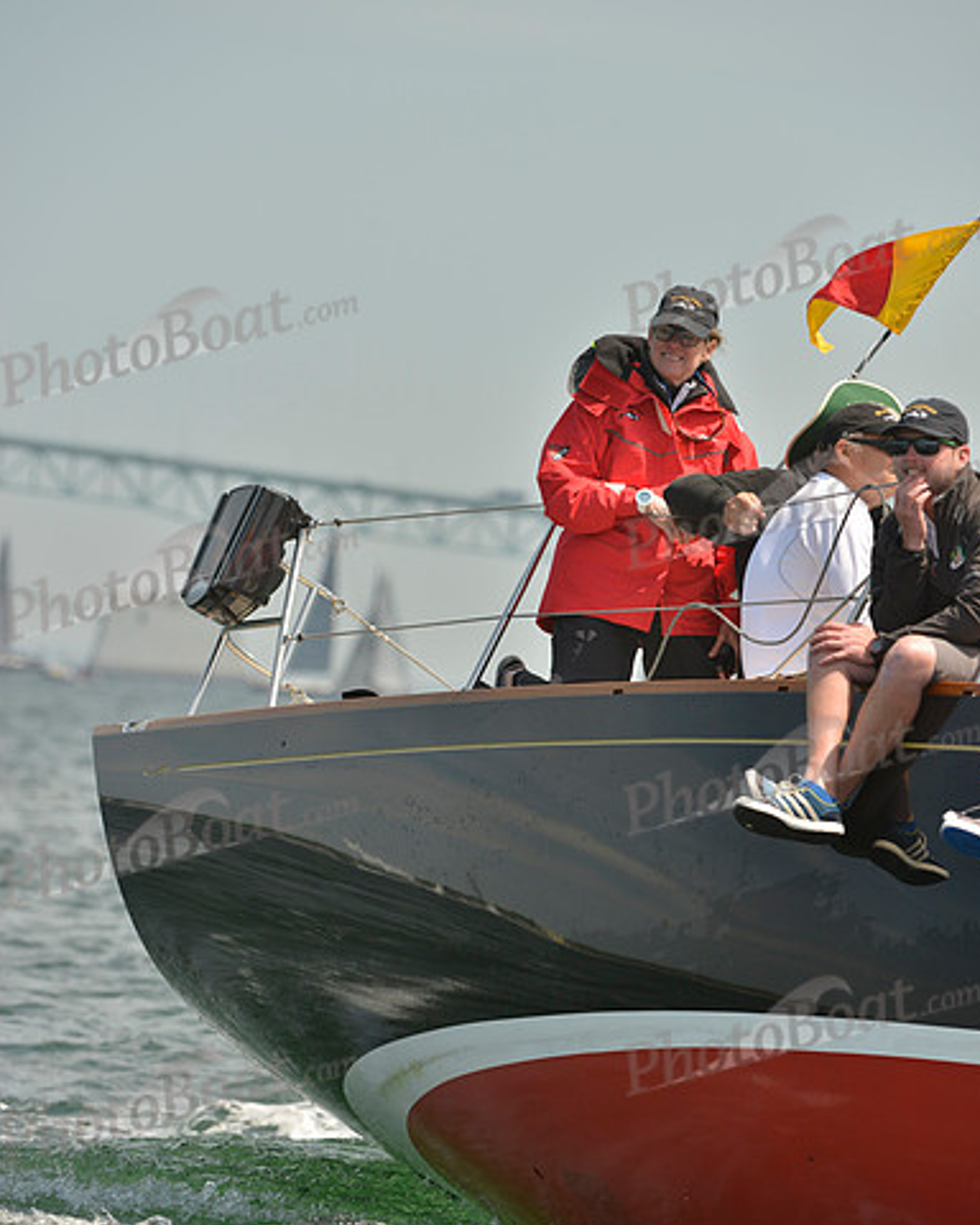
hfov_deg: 5.2
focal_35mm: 295
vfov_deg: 6.6
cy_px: 674
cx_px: 491
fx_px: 10695
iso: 280
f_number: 7.1
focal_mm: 260
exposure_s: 1/1000
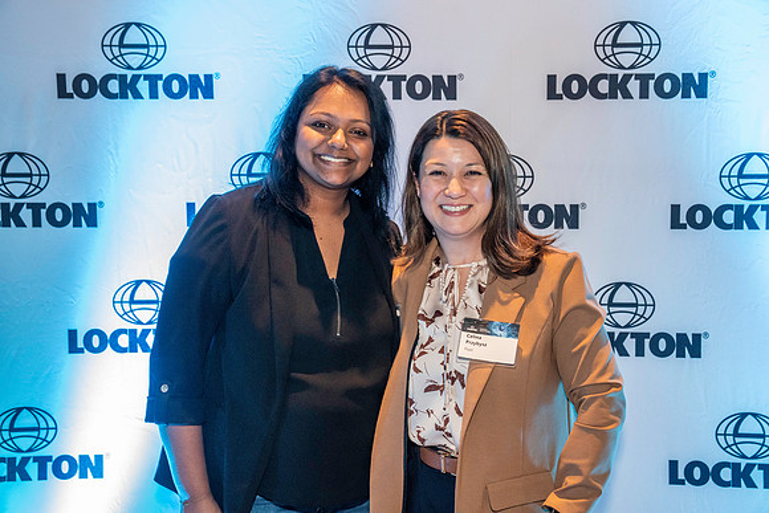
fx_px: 983
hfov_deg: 42.7
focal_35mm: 46
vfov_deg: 29.3
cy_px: 256
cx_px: 384
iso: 6400
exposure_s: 1/160
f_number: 4
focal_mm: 46
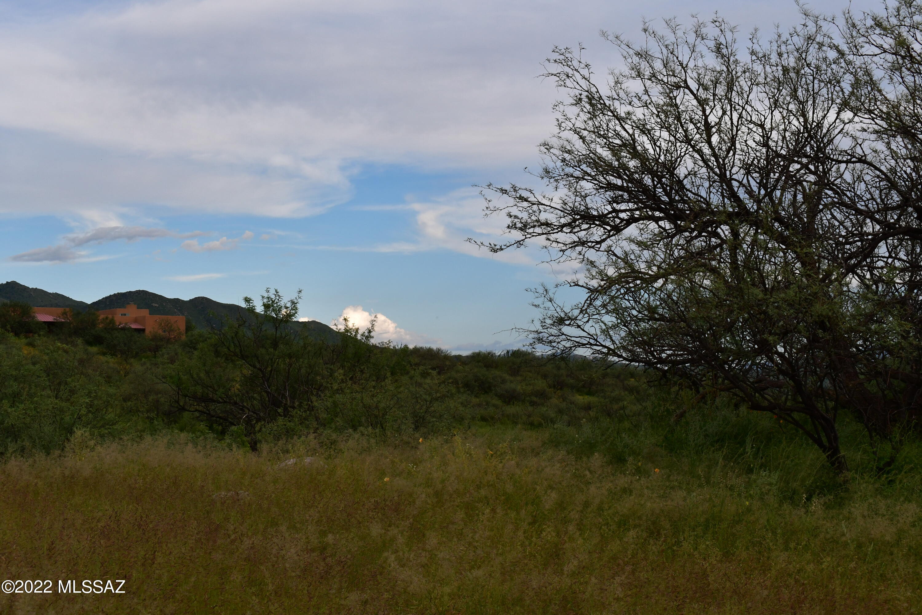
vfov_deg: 26.0
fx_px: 1332
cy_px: 308
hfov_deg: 38.2
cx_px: 461
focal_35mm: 52
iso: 800
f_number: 13
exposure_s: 1/800
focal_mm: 35
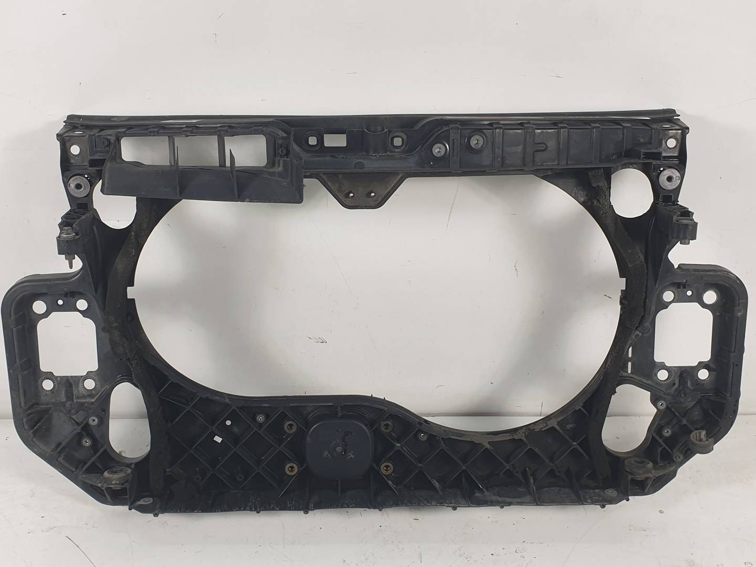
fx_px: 568
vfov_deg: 53.1
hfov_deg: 67.3
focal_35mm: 26
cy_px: 284
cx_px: 378
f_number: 2.4
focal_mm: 4.3
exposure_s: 1/100
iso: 64
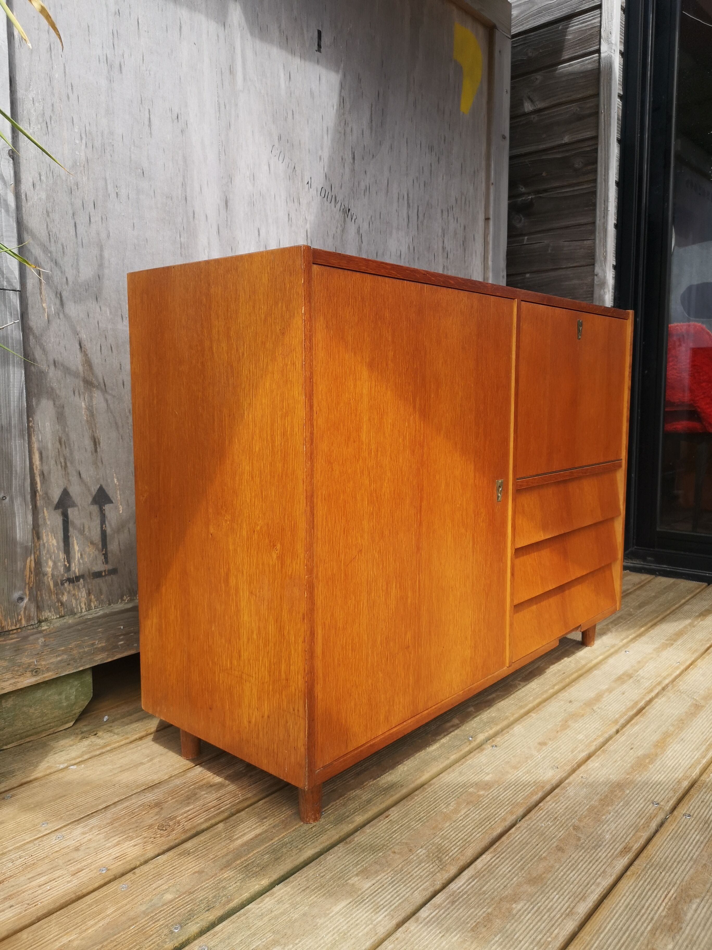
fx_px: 740
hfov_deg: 51.4
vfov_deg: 65.3
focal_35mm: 27
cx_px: 356
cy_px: 475
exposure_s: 1/654
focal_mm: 5.58
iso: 50
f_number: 1.8
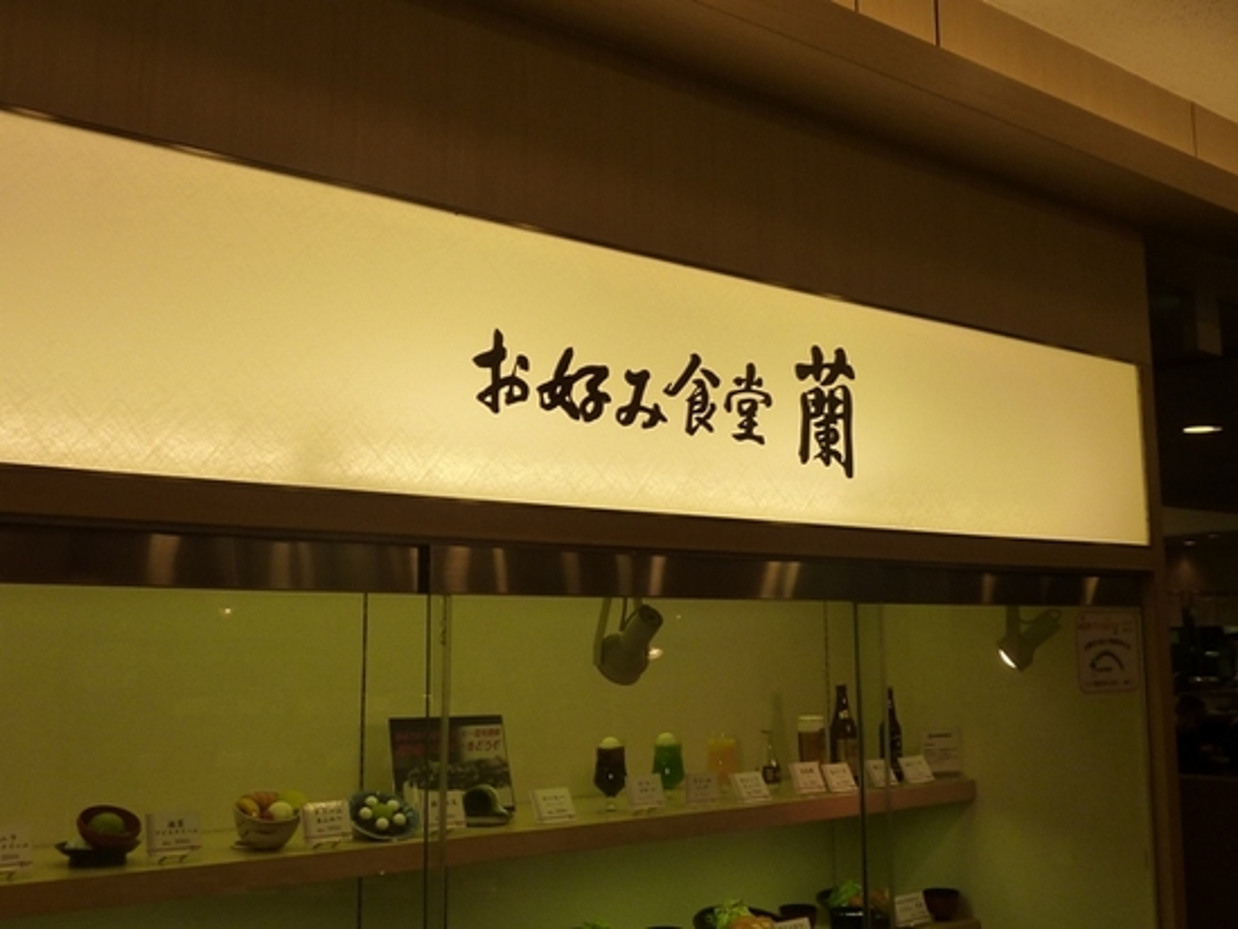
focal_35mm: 36
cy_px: 464
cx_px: 619
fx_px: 1288
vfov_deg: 39.7
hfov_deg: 51.3
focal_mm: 4.1
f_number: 3.5
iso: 125
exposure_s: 1/125
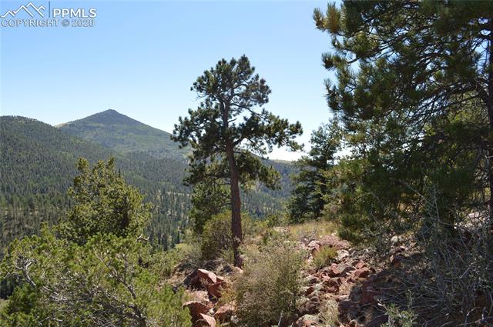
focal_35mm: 27
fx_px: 369
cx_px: 246
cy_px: 164
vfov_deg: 47.8
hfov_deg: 67.4
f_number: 7.1
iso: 100
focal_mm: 18
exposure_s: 1/200
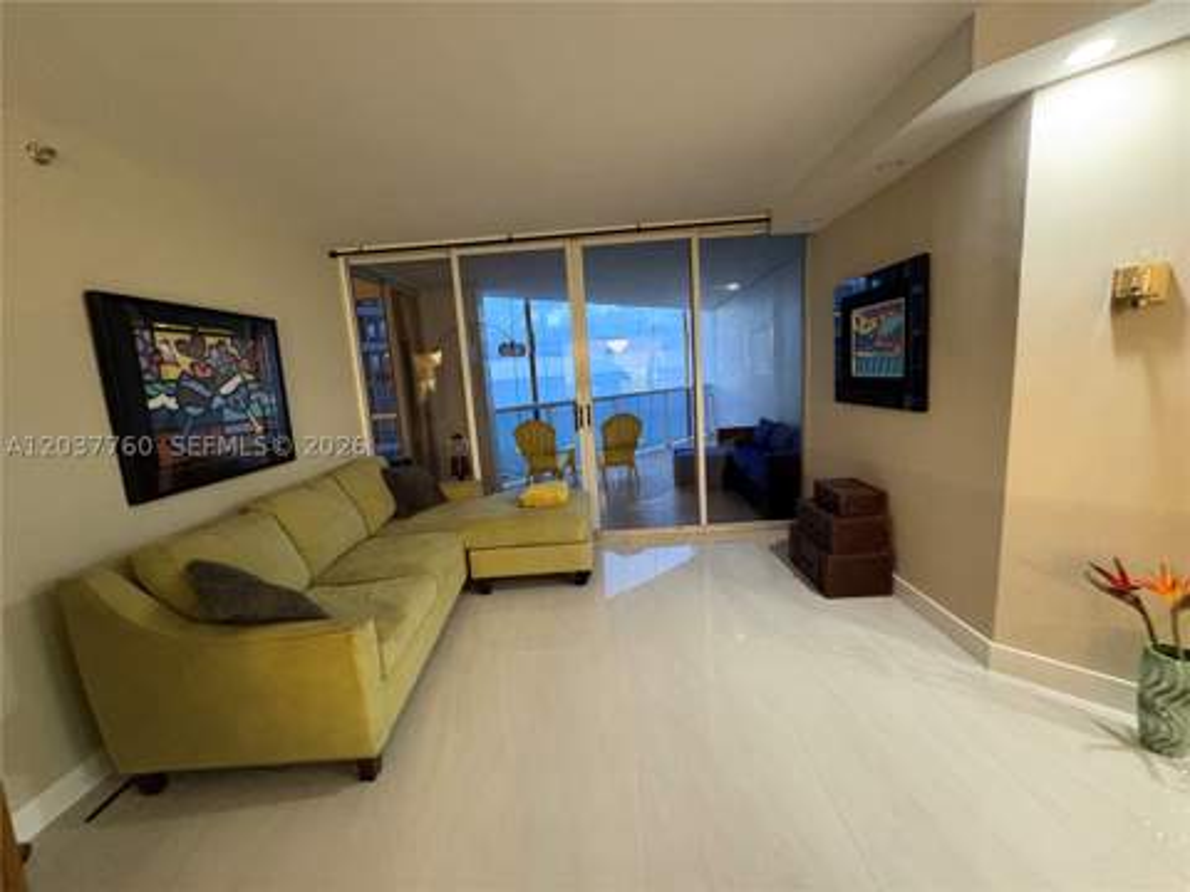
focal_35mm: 14
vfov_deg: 85.7
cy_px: 446
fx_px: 481
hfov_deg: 102.1
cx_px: 595
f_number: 2.2
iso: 640
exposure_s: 1/40
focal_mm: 2.22
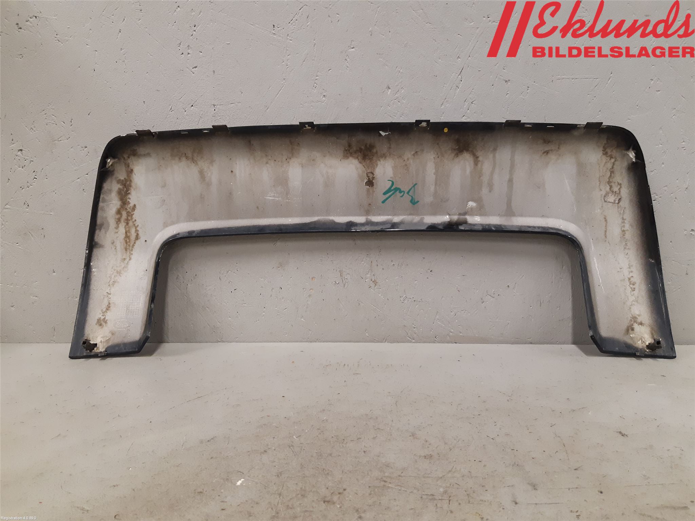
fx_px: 522
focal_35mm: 26
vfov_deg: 53.1
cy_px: 260
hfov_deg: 67.3
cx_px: 348
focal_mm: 3.93
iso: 160
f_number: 1.7
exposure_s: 1/50
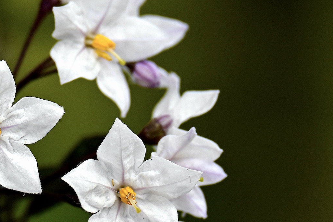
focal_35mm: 863
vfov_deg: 1.6
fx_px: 7982
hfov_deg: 2.4
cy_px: 134
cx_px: -9
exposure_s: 1/400
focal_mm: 250
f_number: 6.3
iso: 100
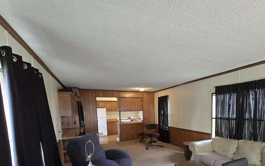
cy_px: 121
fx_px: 130
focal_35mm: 18
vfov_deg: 61.9
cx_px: 162
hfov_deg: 89.7
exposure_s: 1/60
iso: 640
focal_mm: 2.2
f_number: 2.2
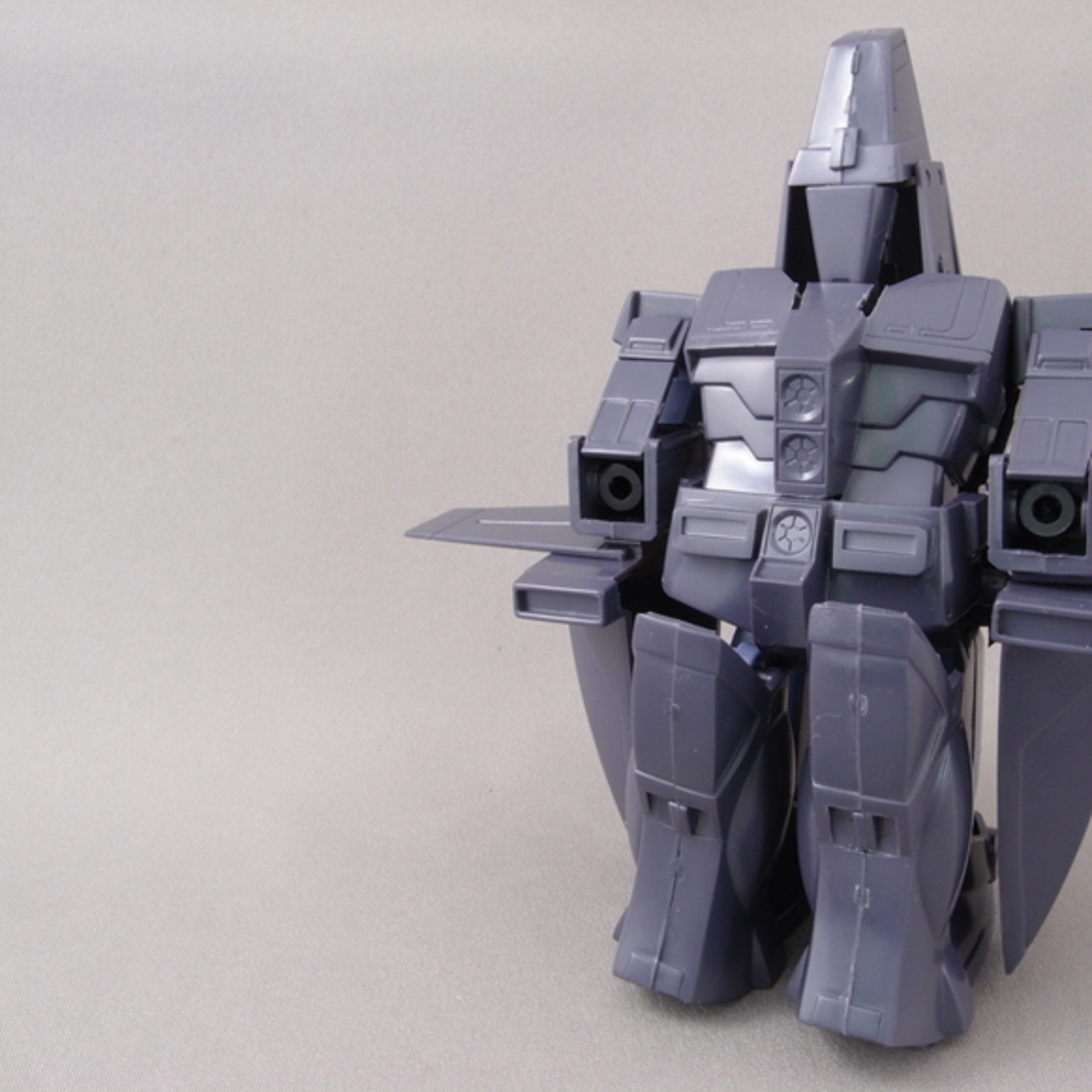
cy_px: 531
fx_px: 1213
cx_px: 715
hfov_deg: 47.8
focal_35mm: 34
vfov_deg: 48.4
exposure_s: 2
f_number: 8
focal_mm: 6
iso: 100
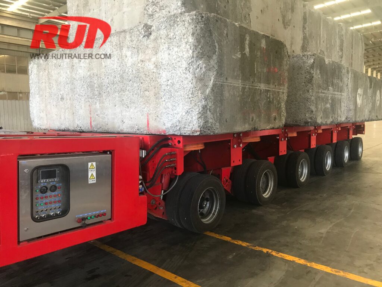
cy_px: 144
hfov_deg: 63.4
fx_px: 309
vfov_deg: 49.7
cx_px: 191
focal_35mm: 28
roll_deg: +1.1
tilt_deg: -6.3
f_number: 1.8
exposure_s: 1/33
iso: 32
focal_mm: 3.99
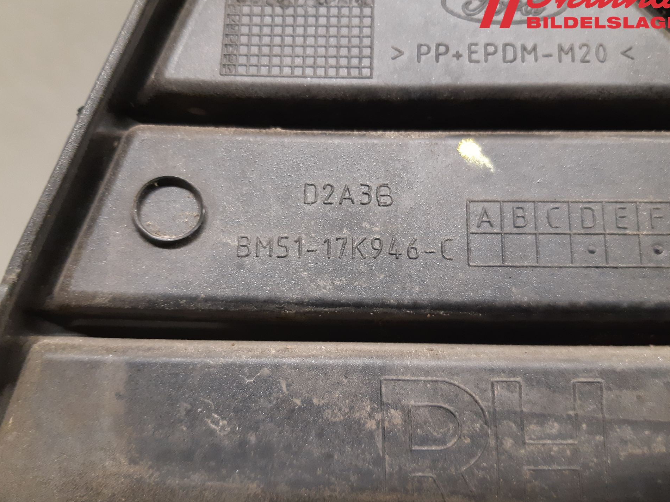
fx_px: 542
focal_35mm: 28
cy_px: 239
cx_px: 335
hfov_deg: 63.5
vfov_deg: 49.7
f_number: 1.7
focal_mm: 3.93
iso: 250
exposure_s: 1/33
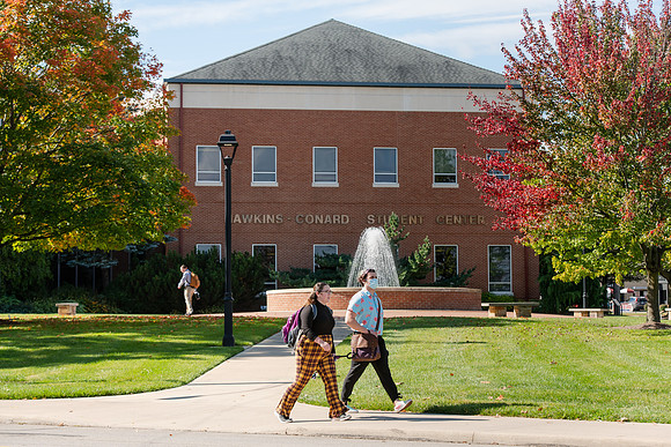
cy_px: 224
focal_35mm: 92
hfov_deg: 22.1
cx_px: 336
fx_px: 1715
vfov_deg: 14.9
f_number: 6.3
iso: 250
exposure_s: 1/500
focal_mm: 92
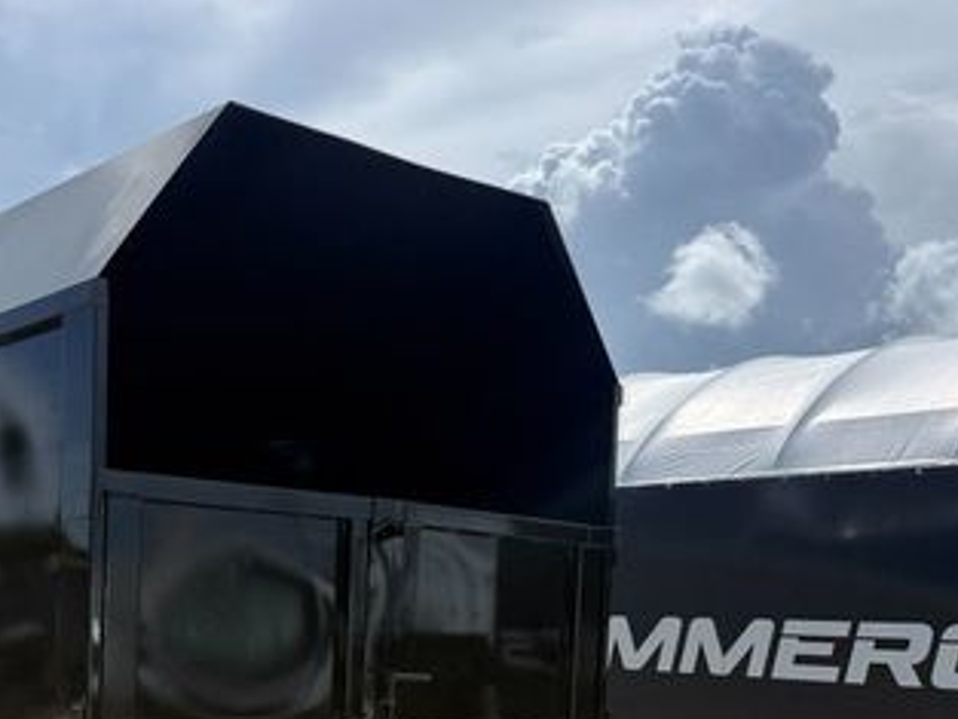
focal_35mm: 49
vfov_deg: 28.6
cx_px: 147
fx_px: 1357
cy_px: 636
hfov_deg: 37.1
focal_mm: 6.76
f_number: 1.78
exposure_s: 1/6711
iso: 80
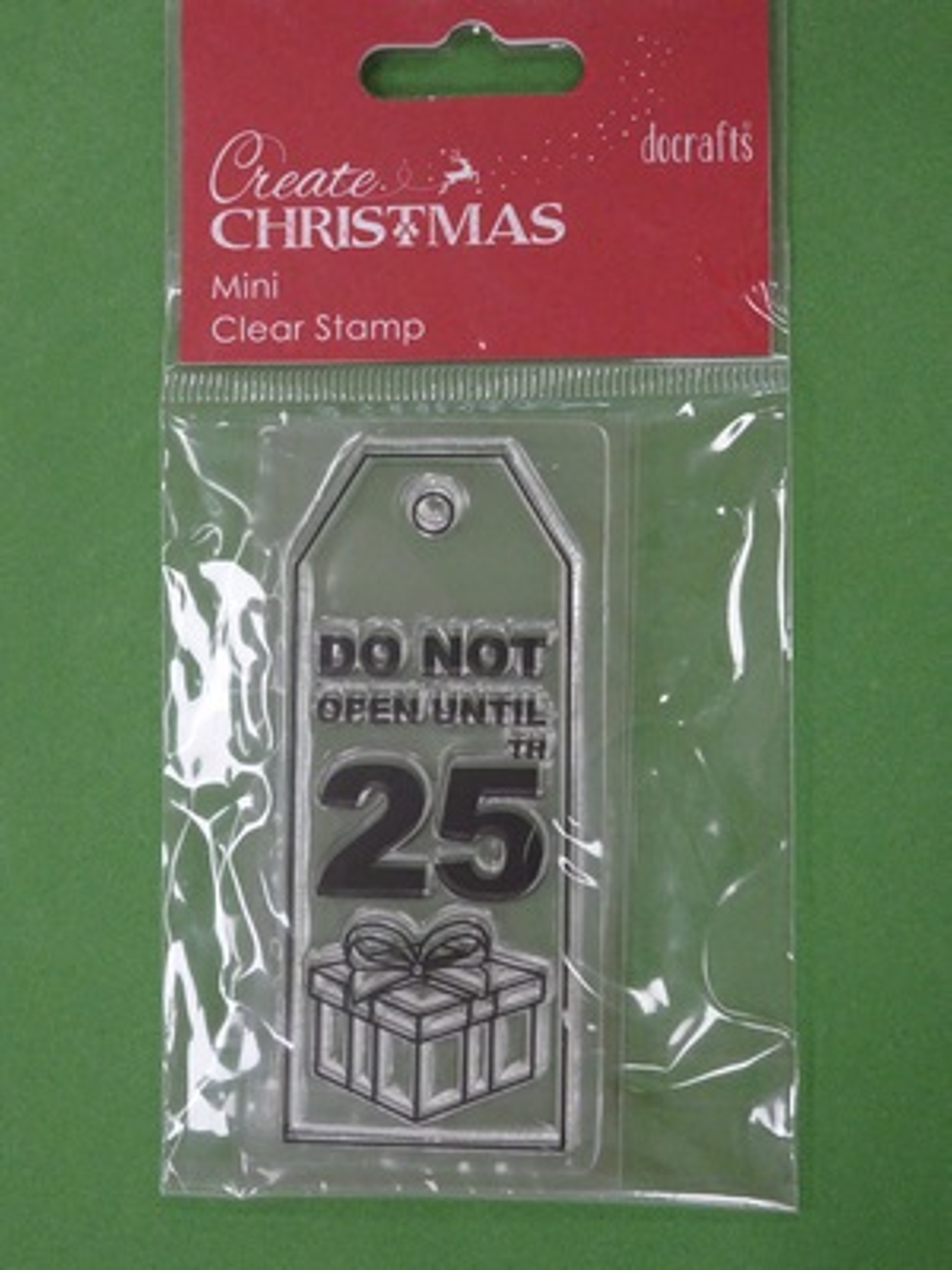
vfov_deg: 31.2
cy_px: 635
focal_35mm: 62
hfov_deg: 23.7
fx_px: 2273
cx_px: 476
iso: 500
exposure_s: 1/80
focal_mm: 10.59
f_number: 4.5
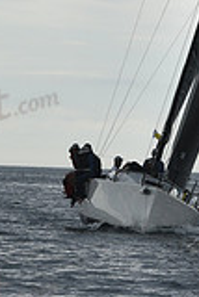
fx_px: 4046
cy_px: 4
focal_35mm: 489
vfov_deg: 4.2
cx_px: 155
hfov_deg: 2.8
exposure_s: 1/800
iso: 250
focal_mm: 135
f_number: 8
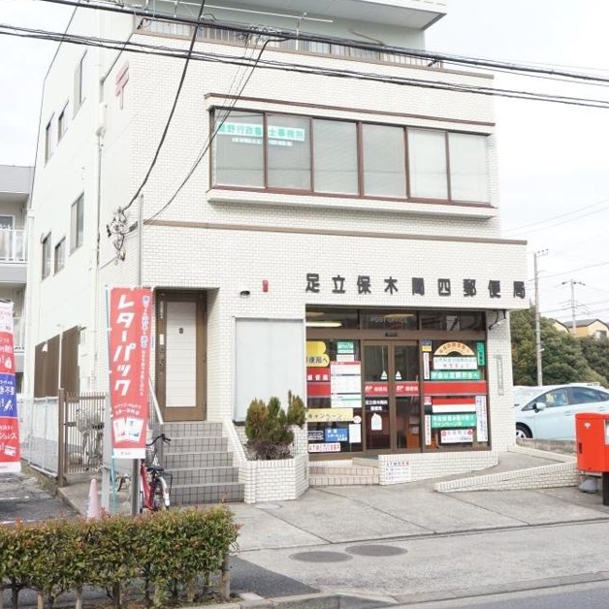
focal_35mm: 49
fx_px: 968
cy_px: 235
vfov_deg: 34.8
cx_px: 306
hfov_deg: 34.9
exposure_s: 1/400
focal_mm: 25
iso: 1000
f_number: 9
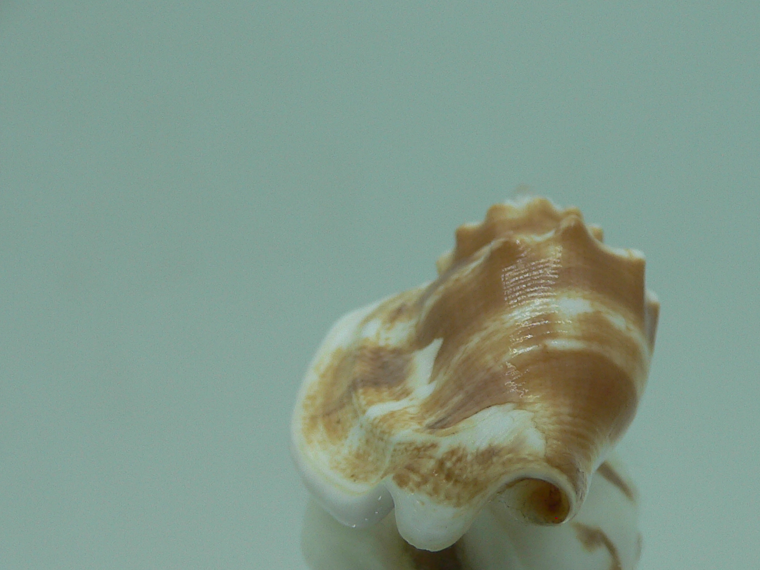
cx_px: 491
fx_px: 1185
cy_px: 432
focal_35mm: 54
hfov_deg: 35.3
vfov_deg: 26.7
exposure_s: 1/80
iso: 80
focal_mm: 4.6
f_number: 2.8
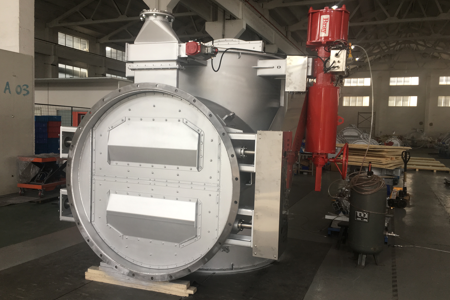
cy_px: 152
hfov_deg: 60.3
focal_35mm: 31
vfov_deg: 42.3
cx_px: 220
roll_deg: -1.6
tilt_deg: -2.2
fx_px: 387
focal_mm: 4.15
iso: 25
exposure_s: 1/50
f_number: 2.2
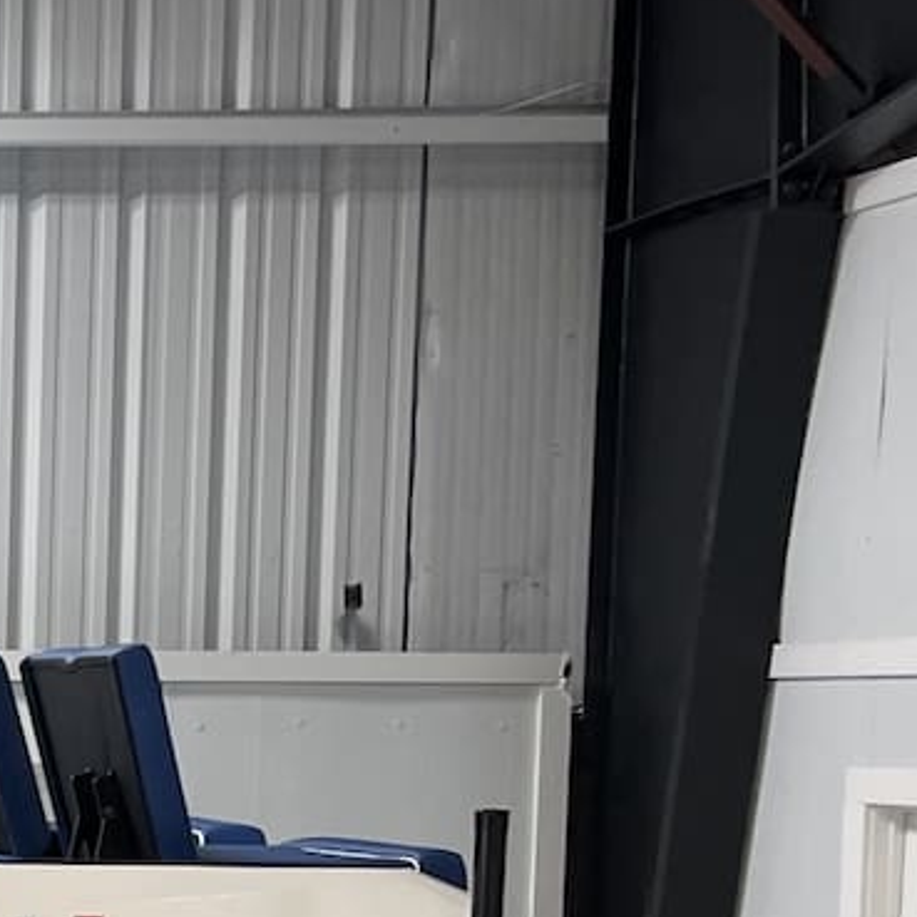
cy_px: 927
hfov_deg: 14.5
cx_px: -803
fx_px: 3087
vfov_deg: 16.5
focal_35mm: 103
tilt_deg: -5.5
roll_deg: -0.2
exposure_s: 1/120
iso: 100
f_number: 1.6
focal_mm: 5.1
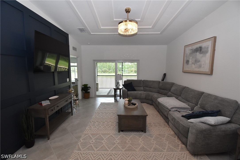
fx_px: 100
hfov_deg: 100.4
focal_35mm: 15
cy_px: 80
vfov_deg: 77.4
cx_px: 120
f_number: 8
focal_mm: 10
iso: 1600
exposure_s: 1/160
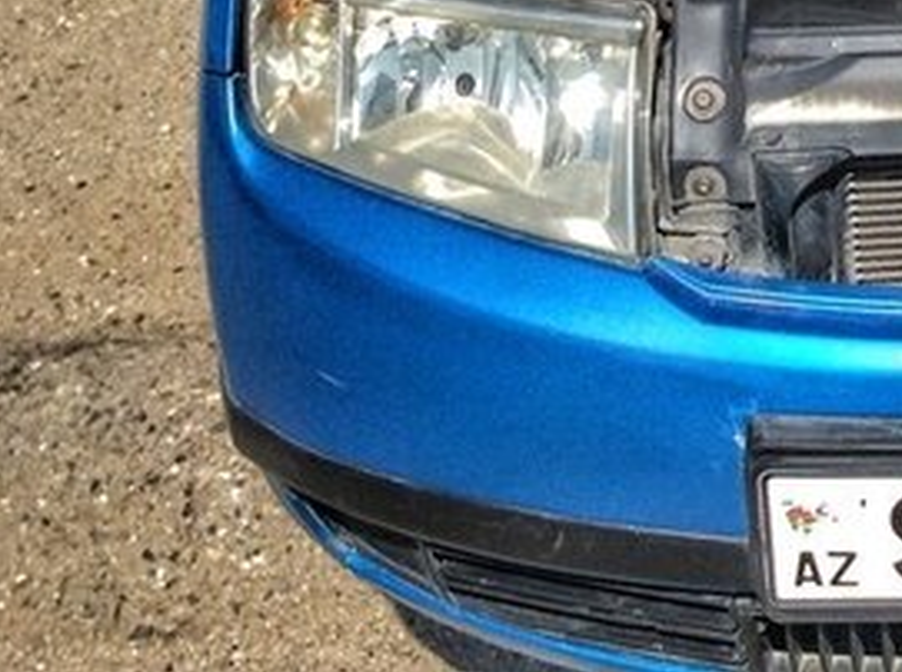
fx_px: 2028
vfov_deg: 17.9
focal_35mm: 78
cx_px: 1085
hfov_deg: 23.0
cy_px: -145
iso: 32
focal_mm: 3.3
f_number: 2.4
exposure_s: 1/1733
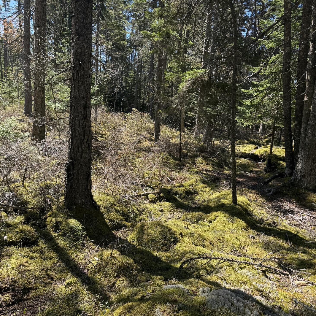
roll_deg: -2.6
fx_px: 300
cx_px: 155
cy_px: 154
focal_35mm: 29
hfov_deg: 55.6
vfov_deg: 55.6
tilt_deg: -10.4
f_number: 1.78
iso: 80
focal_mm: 6.76
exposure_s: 1/707
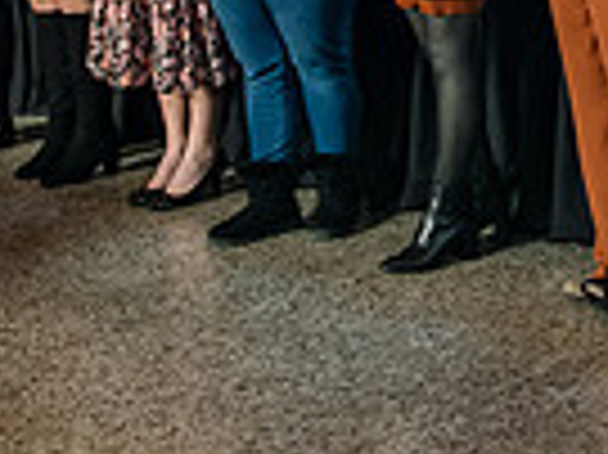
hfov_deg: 16.7
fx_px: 2036
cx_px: 572
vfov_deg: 12.1
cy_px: -254
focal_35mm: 116
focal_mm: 28
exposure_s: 1/200
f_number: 4
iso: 2000
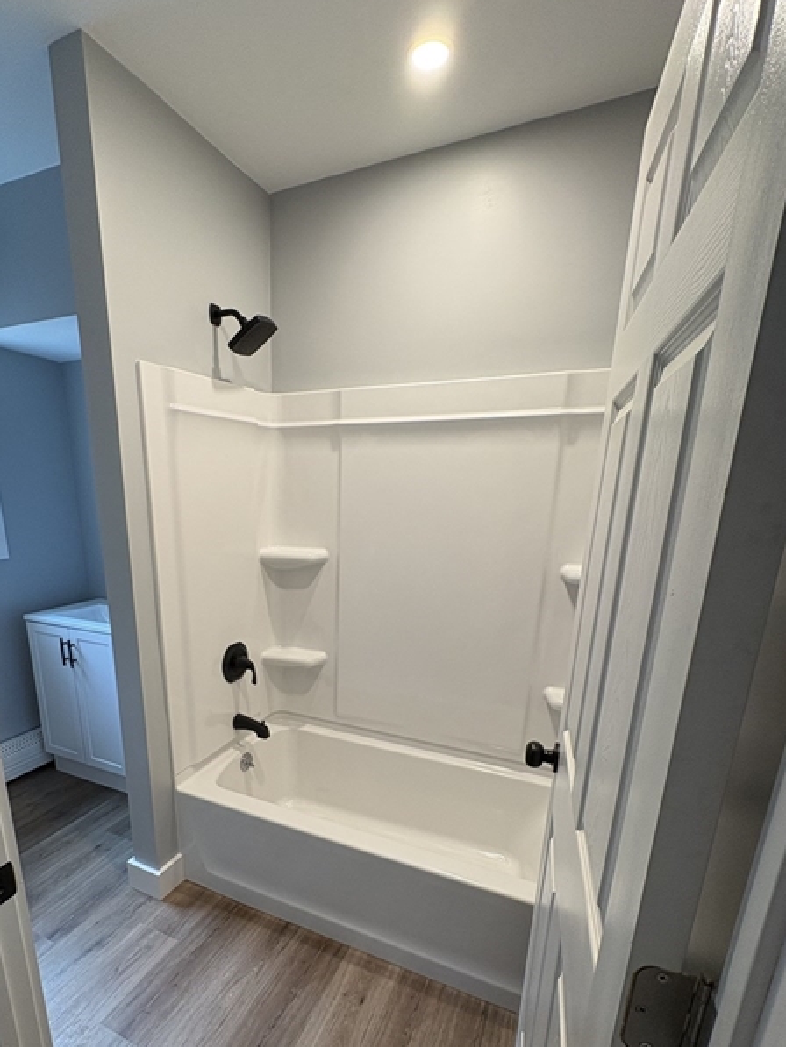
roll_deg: +0.0
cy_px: 647
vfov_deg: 86.2
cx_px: 316
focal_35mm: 18
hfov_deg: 70.9
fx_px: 545
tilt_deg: -15.5
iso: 125
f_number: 2.2
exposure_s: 1/60
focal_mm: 2.22
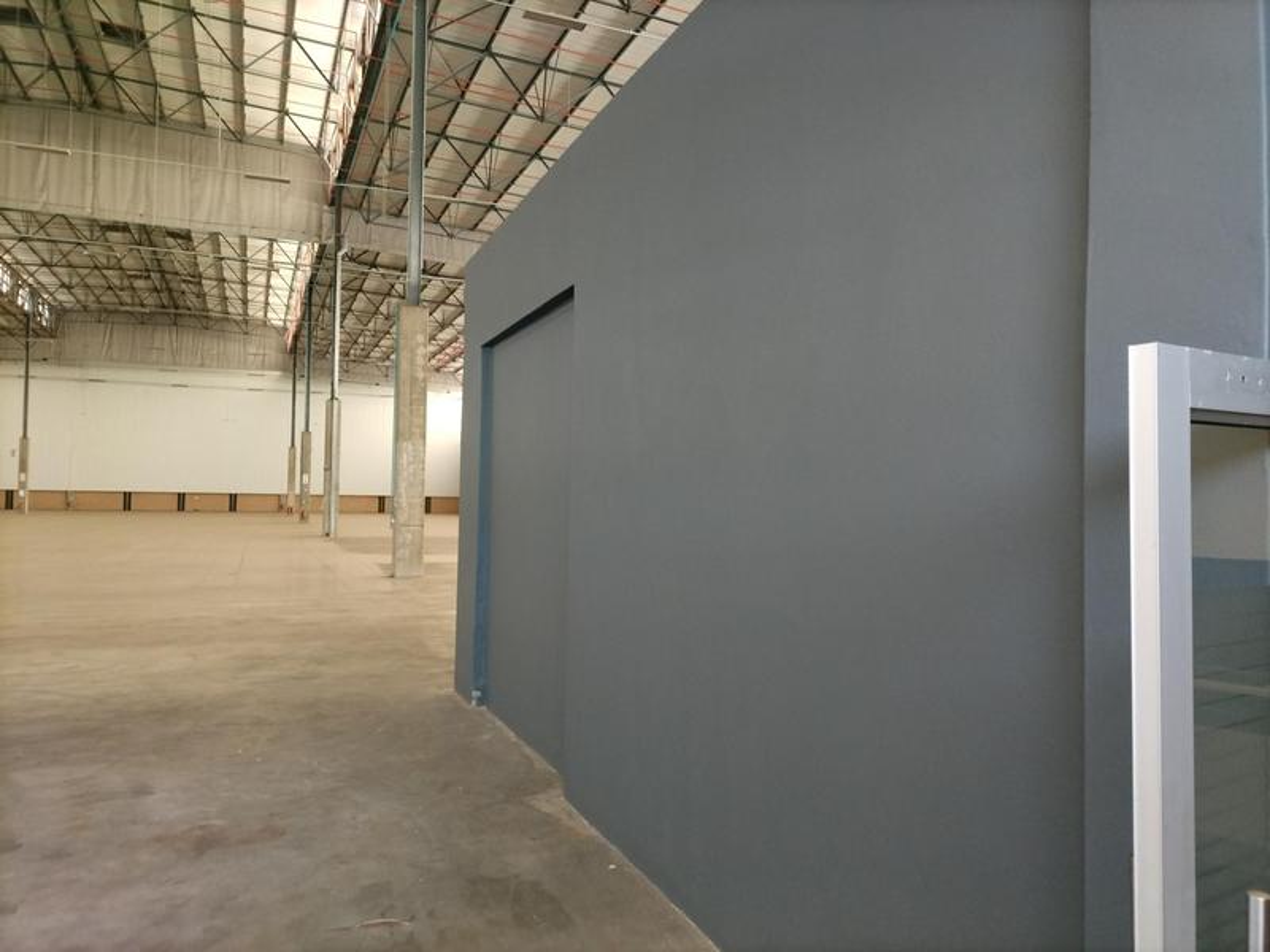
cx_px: 635
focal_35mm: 26
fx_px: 954
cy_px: 476
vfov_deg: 53.1
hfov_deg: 67.3
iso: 1055
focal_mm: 4.7
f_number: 1.8
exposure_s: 1/100
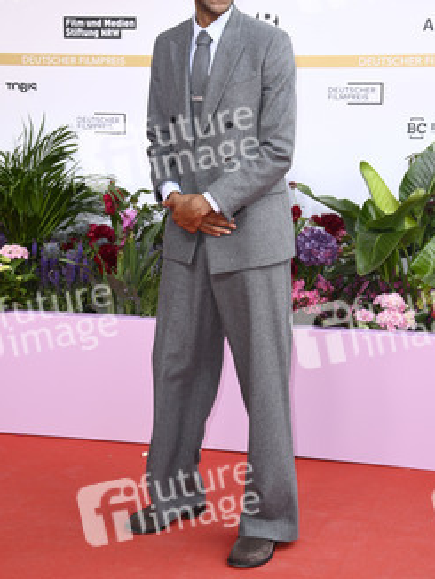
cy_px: 238
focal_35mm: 73
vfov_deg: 26.6
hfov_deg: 20.2
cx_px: 220
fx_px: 1222
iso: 800
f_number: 5.6
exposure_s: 1/250
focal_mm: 62
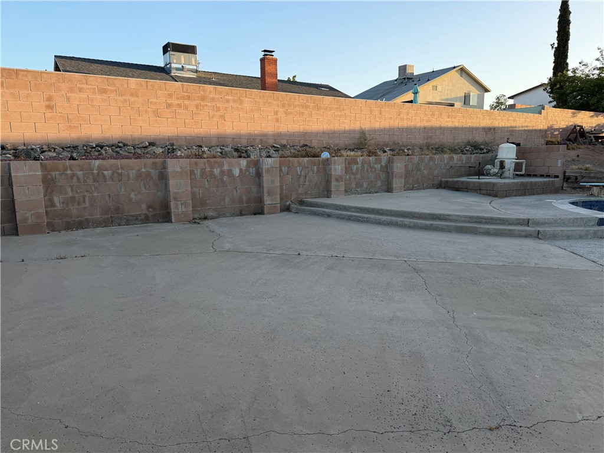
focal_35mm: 24
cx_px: 302
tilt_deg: -9.8
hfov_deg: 71.6
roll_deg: +0.5
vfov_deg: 56.8
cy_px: 226
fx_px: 419
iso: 100
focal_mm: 6.76
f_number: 1.78
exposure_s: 1/1106
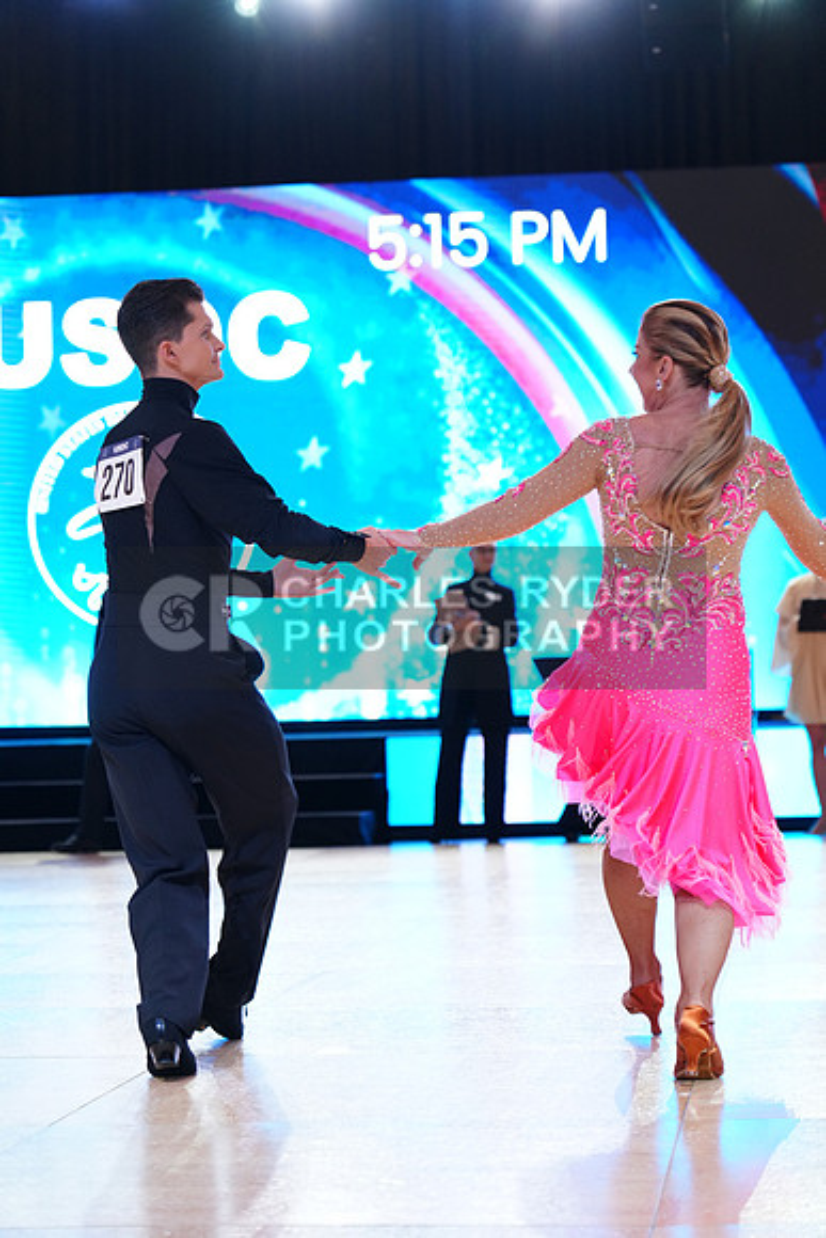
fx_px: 3095
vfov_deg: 22.6
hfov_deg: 15.2
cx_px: 413
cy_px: 619
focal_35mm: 90
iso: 2000
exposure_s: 1/200
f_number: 4
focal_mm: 90
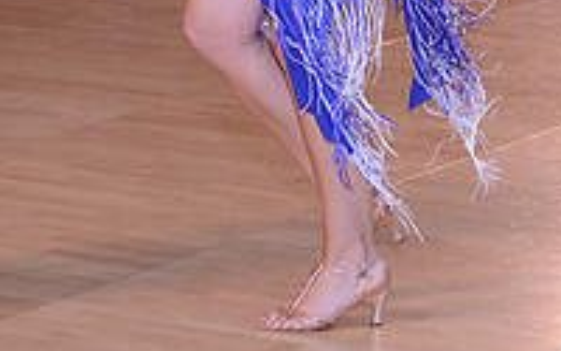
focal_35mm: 222
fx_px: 3394
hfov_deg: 9.4
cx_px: 88
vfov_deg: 5.8
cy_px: -261
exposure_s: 1/250
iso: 1600
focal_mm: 75
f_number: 5
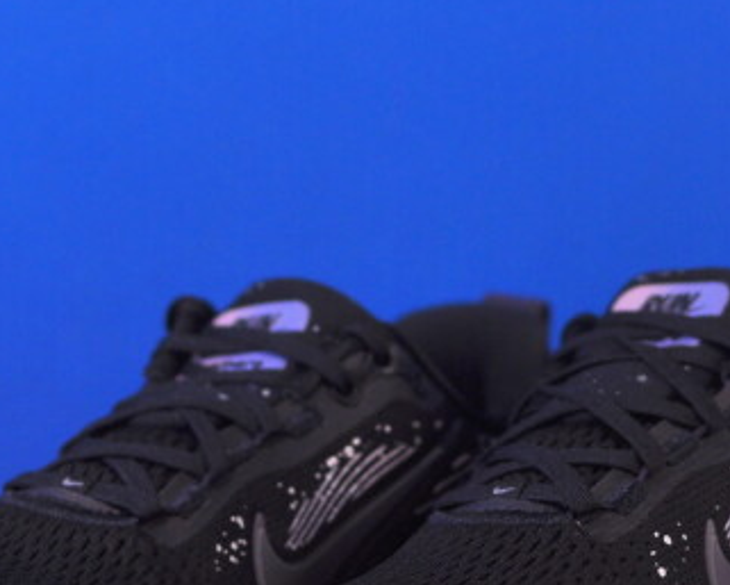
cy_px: 340
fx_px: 3782
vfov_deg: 8.8
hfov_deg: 11.0
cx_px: 448
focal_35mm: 175
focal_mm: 50
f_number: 2.8
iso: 250
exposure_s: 1/320
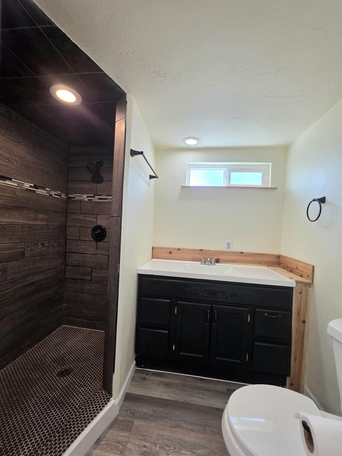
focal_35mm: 13
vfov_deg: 106.2
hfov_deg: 89.9
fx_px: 171
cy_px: 228
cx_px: 171
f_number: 1.9
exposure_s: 1/55.2
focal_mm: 2.2
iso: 64
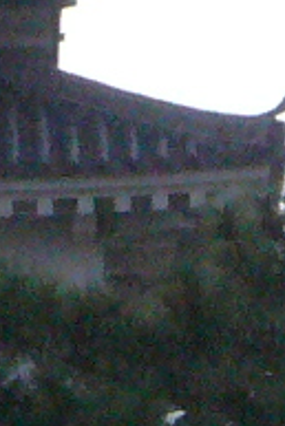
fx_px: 20138
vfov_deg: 1.2
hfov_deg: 0.8
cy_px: 316
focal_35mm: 1699
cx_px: -323
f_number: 8.8
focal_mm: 32.5
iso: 400
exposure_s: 1/800
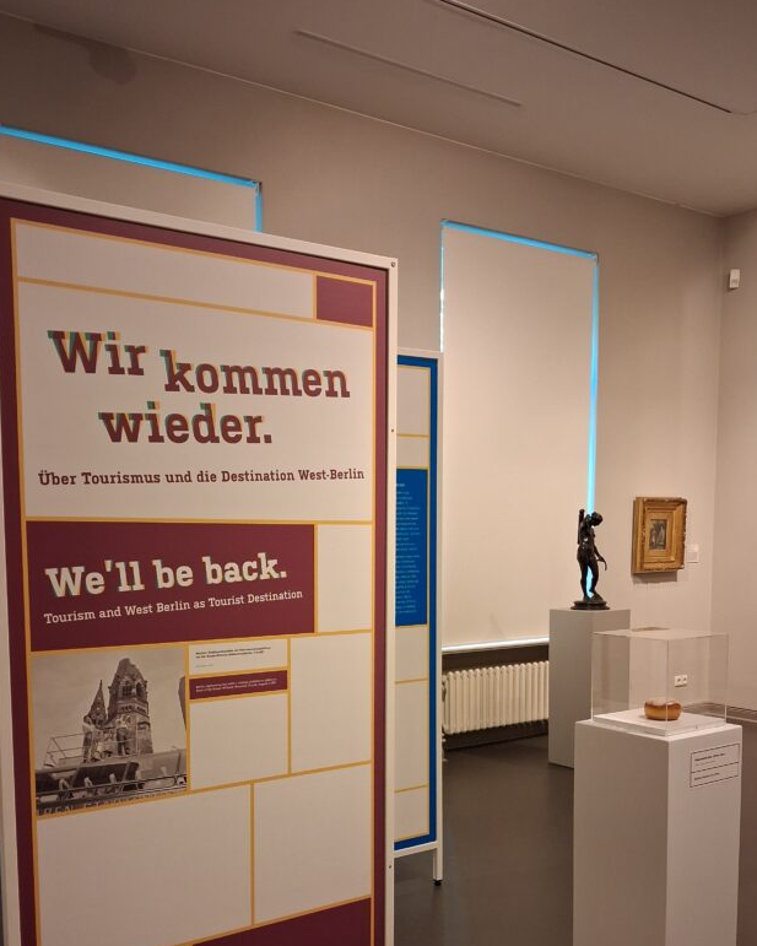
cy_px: 621
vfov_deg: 50.7
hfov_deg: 42.2
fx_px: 980
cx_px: 341
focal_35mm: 35
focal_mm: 4
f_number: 1.8
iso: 500
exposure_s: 1/50
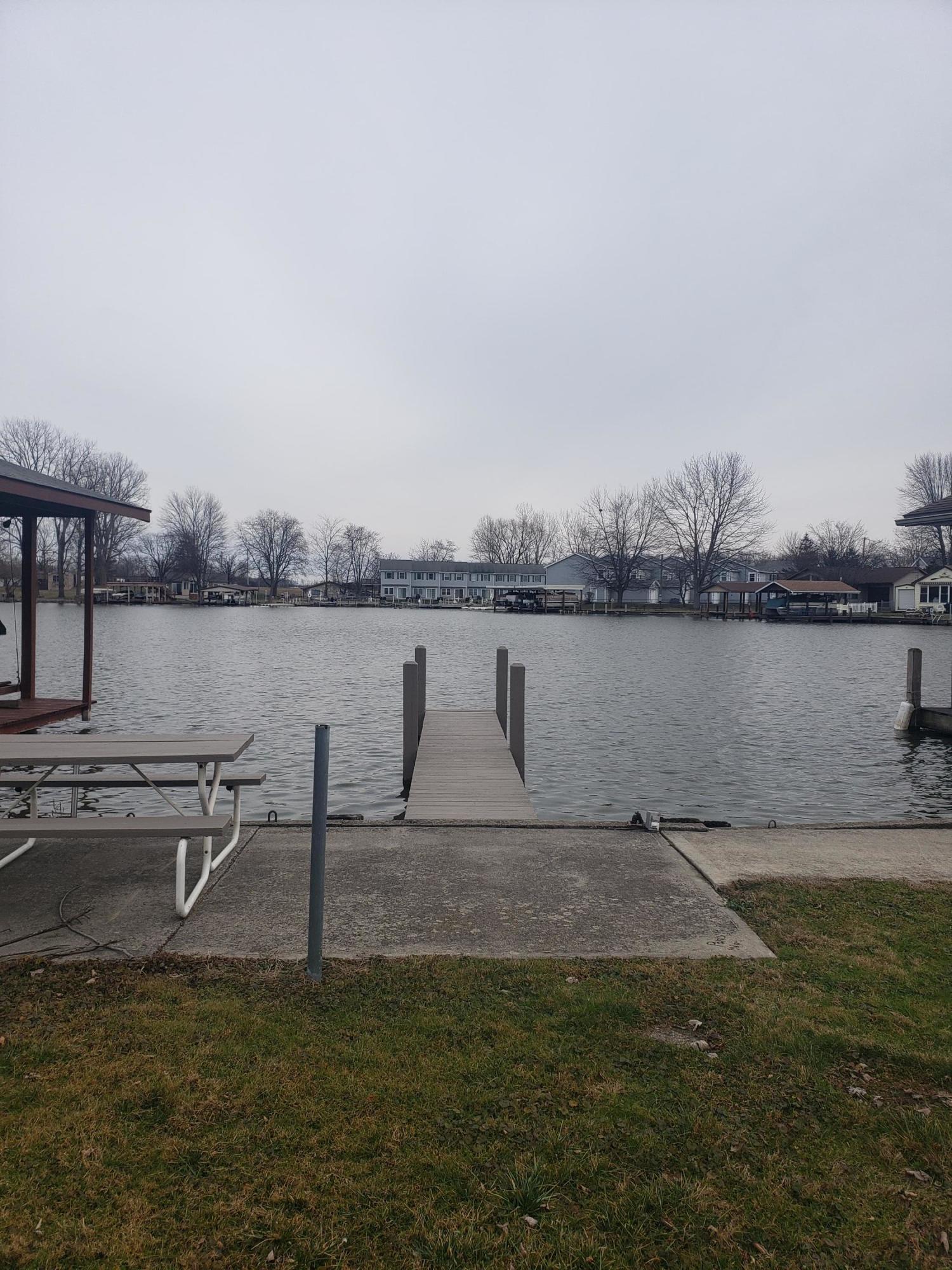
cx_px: 476
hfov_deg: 53.1
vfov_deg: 67.3
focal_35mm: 26
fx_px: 953
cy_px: 635
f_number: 2.4
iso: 50
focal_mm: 4.3
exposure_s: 1/942
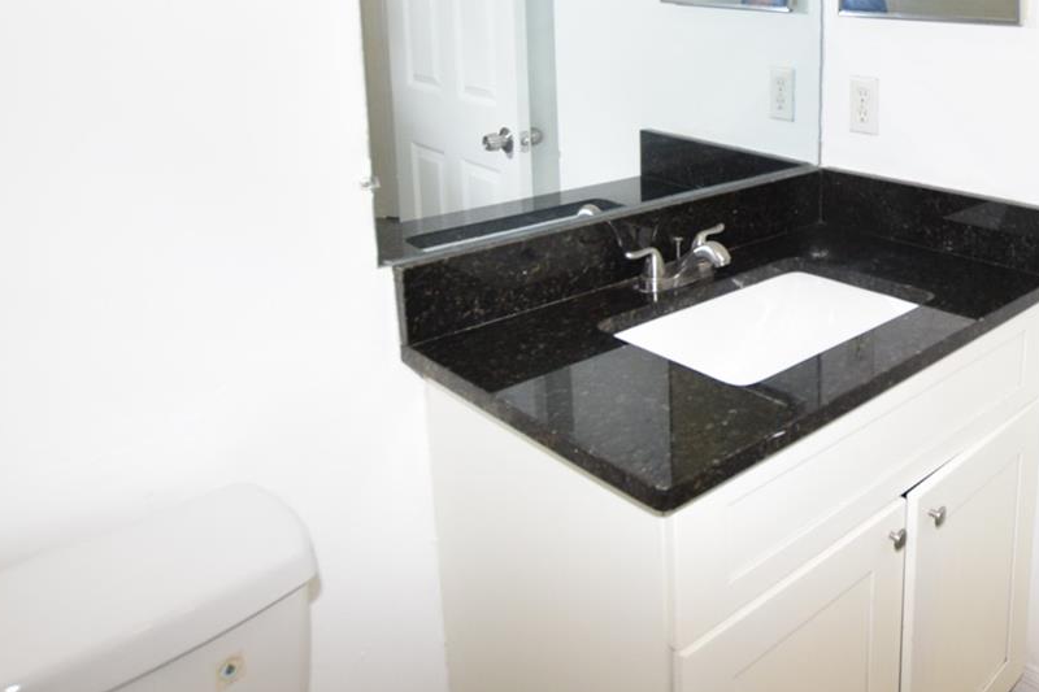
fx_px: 866
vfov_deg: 41.9
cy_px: 149
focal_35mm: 30
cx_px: 860
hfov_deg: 56.5
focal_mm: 10
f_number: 4.5
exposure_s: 1/80
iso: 800
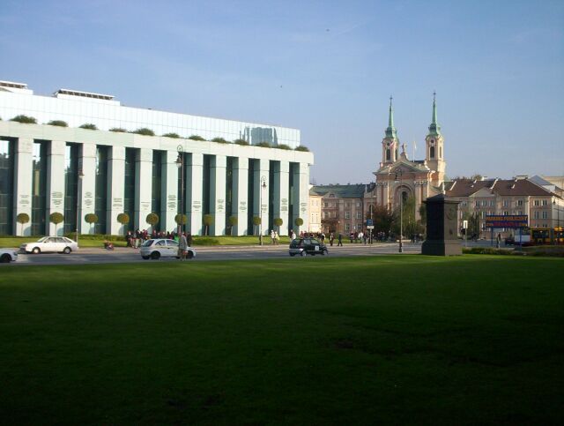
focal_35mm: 38
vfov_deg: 37.9
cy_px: 213
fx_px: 621
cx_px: 282
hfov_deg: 48.9
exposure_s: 1/527
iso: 100
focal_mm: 4.99
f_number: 4.5
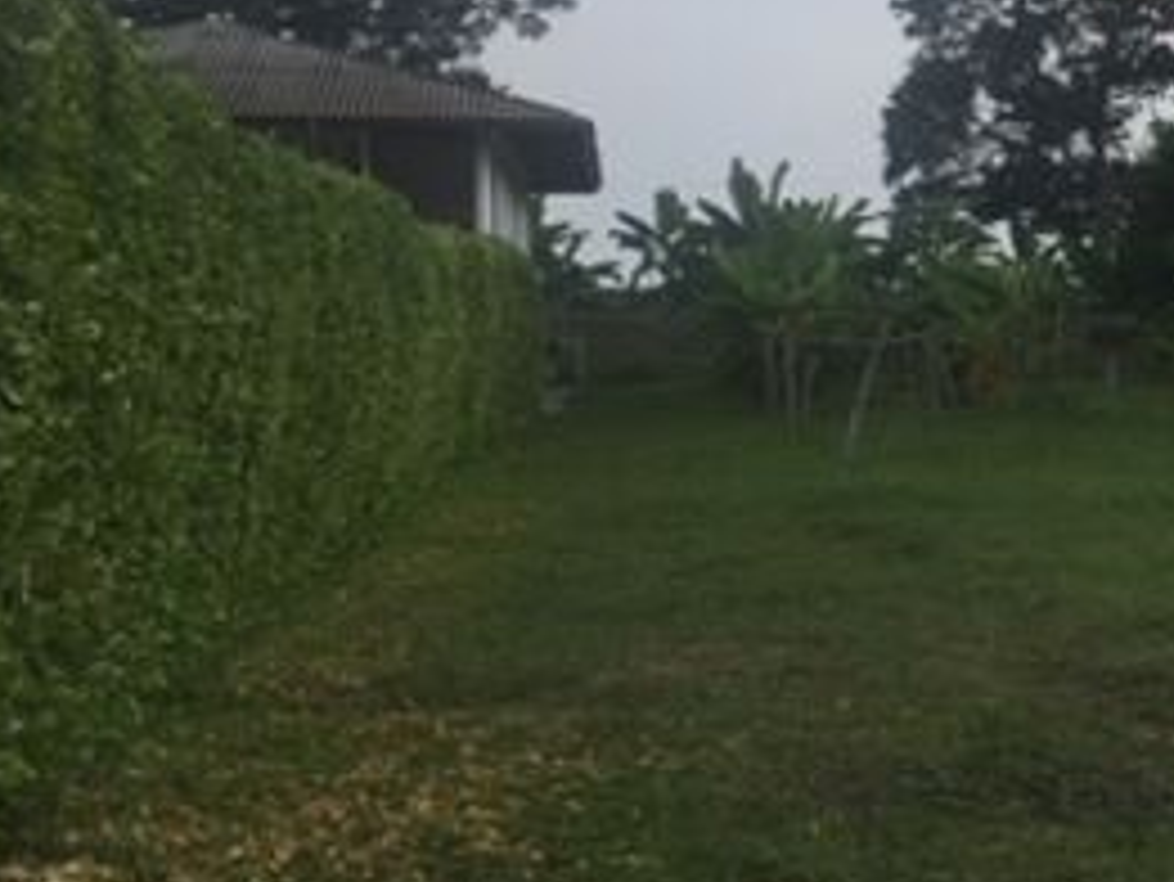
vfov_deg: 19.9
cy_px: 382
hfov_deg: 24.8
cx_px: 1235
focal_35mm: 74
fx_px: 2511
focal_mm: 4.15
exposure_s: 1/1319
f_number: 2.2
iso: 32
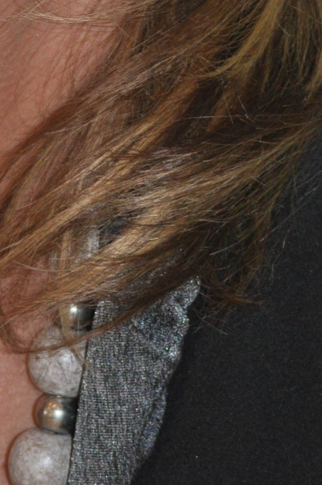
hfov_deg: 4.3
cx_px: -146
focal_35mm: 315
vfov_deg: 6.5
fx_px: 4235
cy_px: 12
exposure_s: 1/60
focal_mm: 55
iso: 800
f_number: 4.2
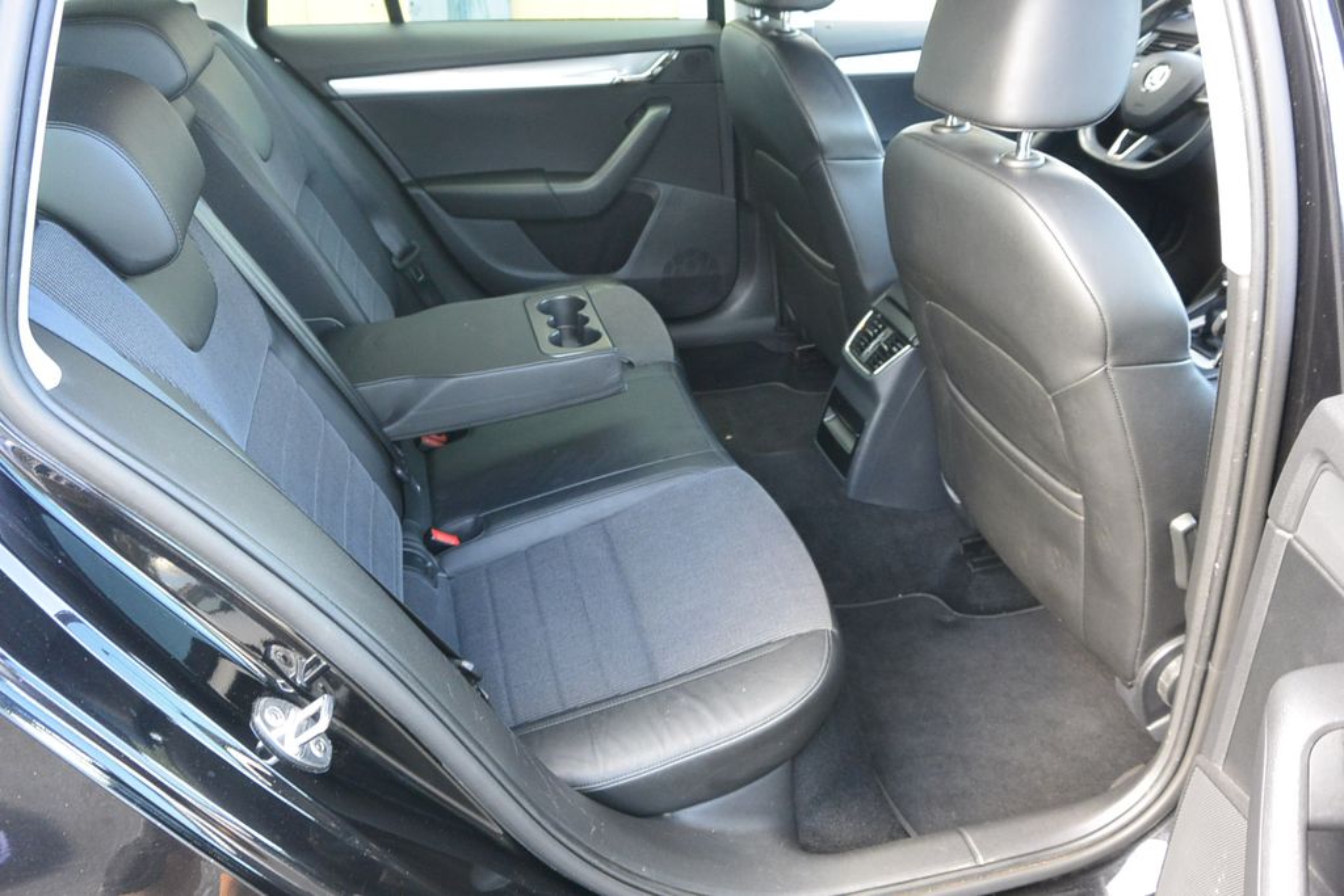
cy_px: 448
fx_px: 1008
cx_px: 672
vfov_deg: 47.9
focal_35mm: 27
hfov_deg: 67.4
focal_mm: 10
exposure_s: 1/30
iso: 400
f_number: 3.5
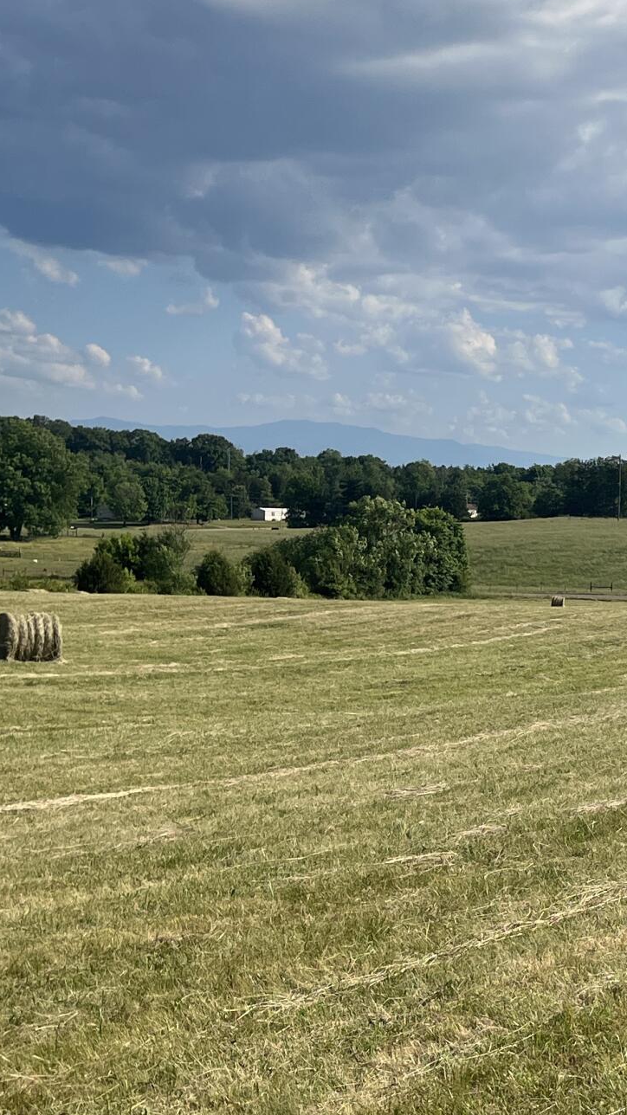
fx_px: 1952
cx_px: 879
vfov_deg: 31.9
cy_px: 586
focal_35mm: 66
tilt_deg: -3.6
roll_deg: -3.0
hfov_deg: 16.9
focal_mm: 5.1
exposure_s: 1/5848
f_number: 1.6
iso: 50
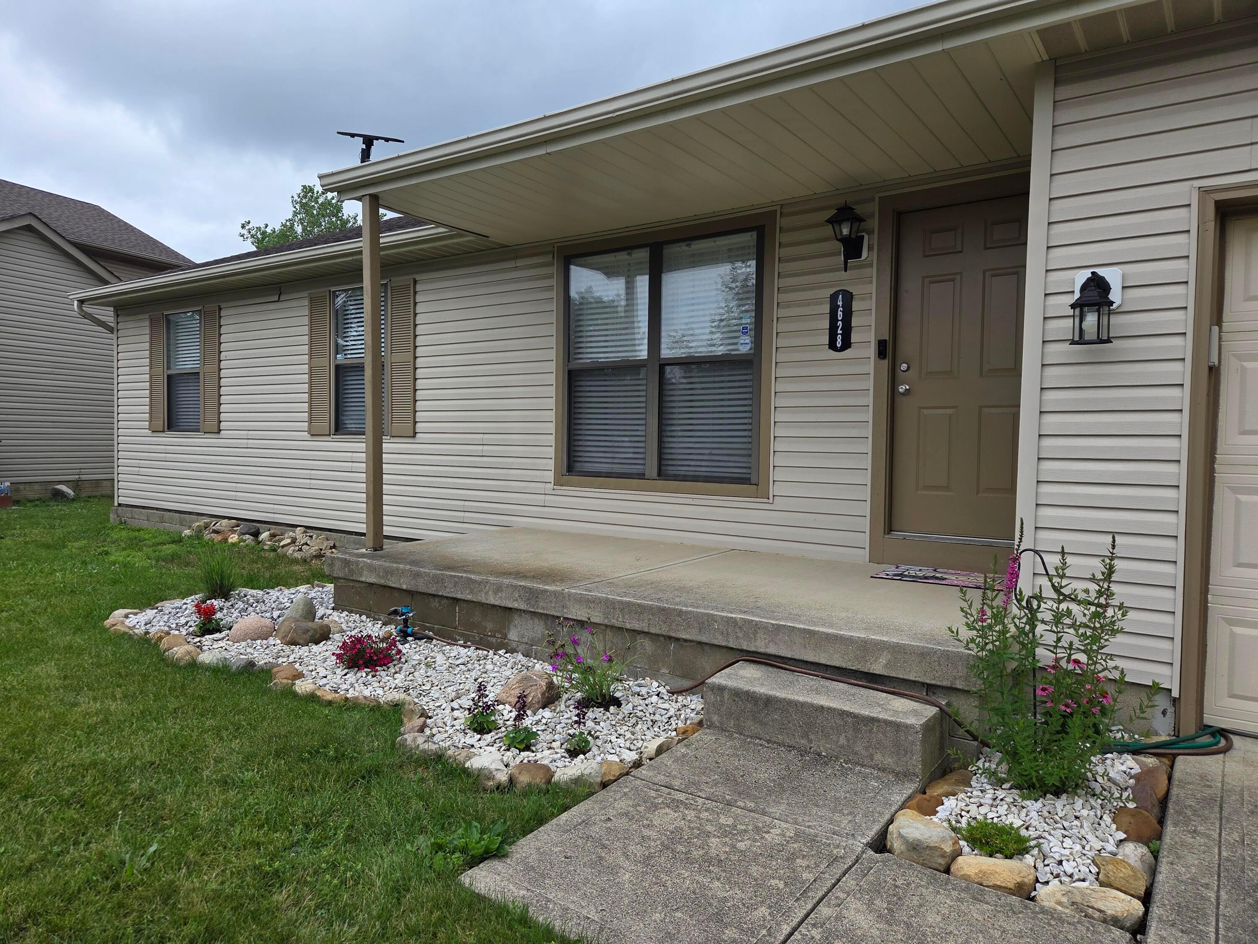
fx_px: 836
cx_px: 629
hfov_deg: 73.9
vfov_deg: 58.9
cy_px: 472
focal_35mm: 23
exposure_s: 1/3363
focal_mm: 5.4
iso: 80
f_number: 1.8
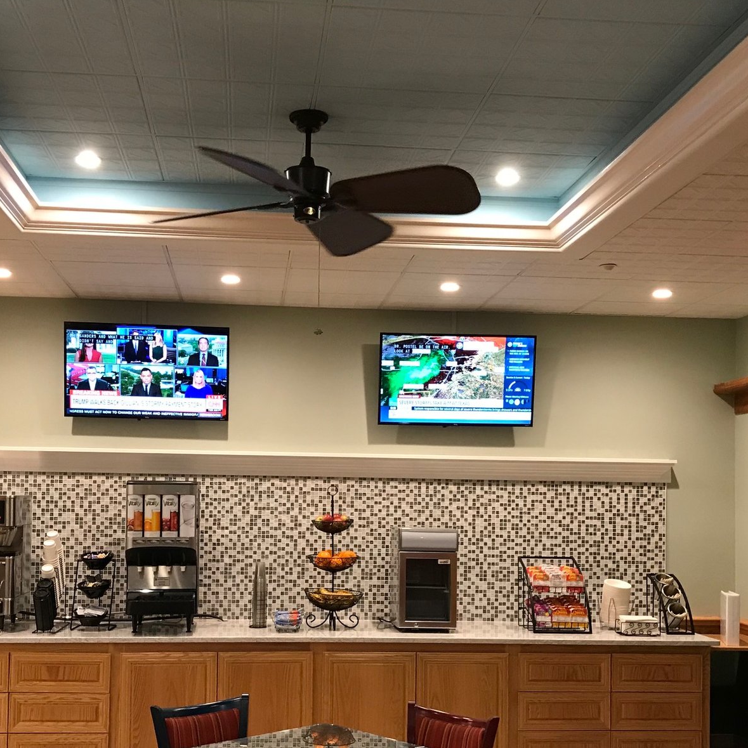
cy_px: 485
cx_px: 343
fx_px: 1051
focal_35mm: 43
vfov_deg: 38.8
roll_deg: -0.1
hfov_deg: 39.1
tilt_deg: +1.7
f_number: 1.8
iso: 50
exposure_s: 1/15
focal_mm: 3.99
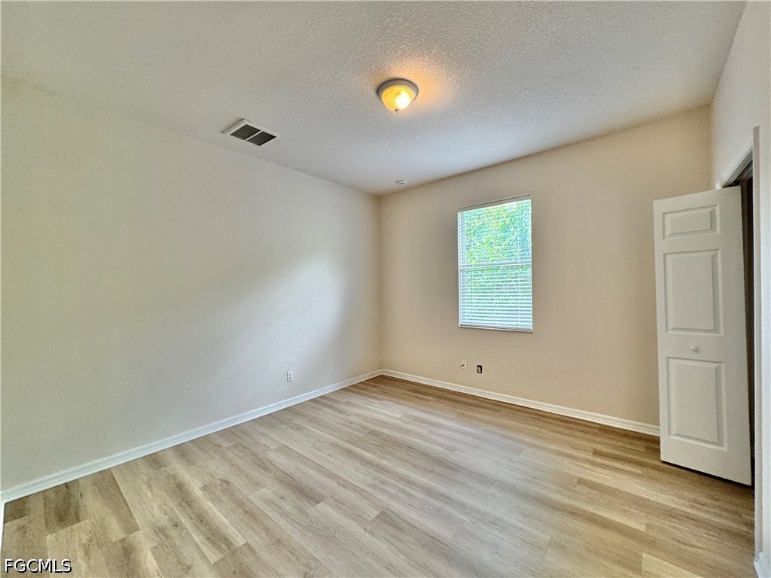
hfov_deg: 102.1
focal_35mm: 14
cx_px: 386
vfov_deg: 85.7
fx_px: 312
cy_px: 289
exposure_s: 1/120
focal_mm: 2.22
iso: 200
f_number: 2.2
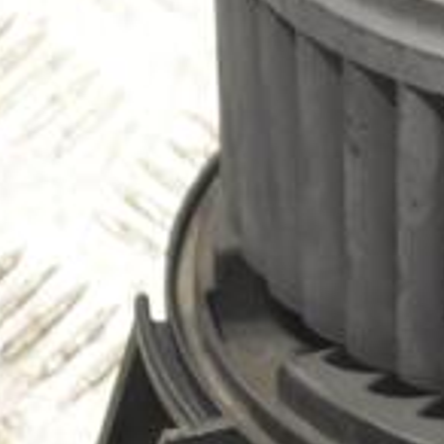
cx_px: 599
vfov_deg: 6.1
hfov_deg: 6.0
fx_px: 4190
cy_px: 134
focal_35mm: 289
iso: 3200
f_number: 6.3
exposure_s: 1/160
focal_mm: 55
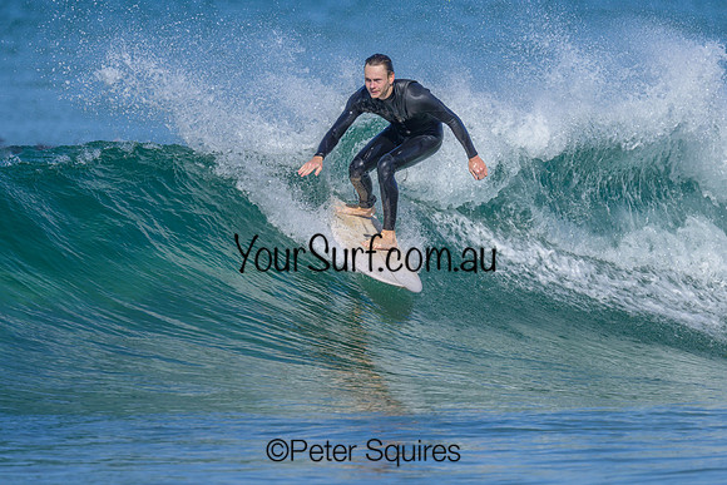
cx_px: 398
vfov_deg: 1.3
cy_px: 182
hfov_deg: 1.9
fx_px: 22075
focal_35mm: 1093
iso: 250
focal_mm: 800
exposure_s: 1/2000
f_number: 6.3
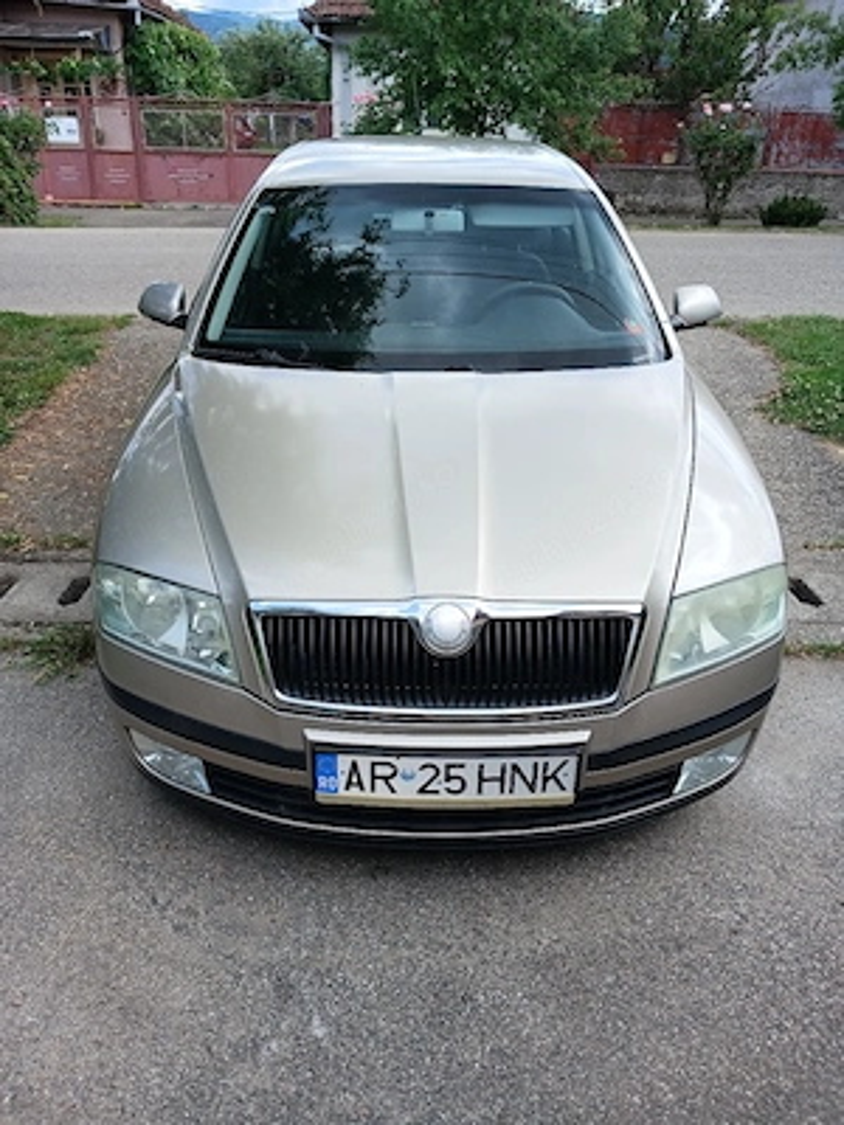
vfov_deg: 65.3
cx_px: 422
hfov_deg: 51.4
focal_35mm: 27
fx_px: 878
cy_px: 562
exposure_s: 1/200
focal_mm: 3.98
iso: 20
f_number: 1.8
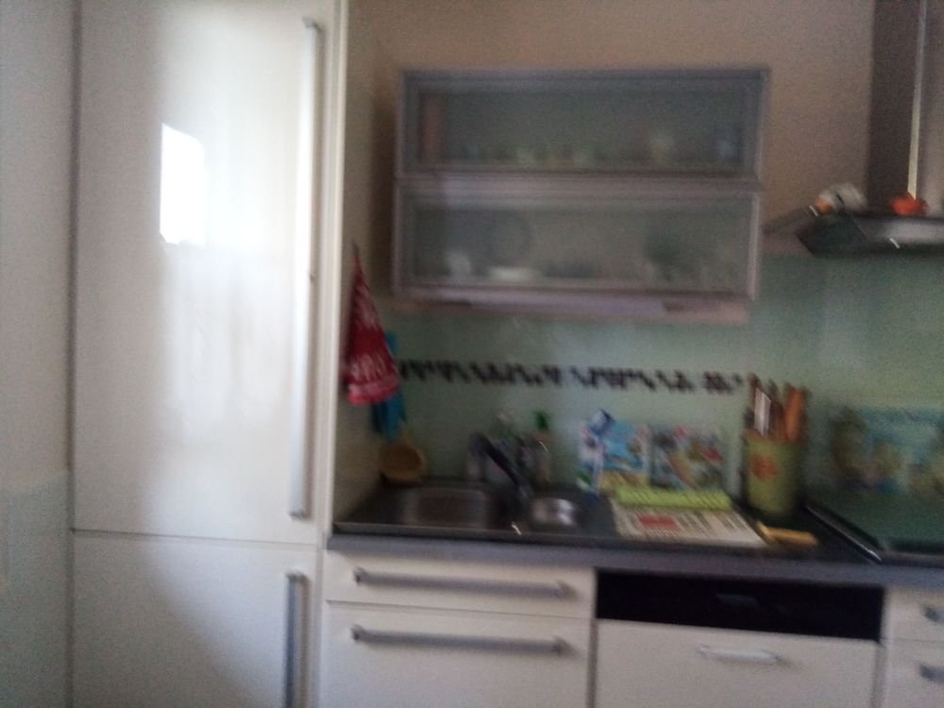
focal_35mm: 26
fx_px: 709
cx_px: 472
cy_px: 354
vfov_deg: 53.1
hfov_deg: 67.3
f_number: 1.8
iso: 488
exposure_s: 1/25
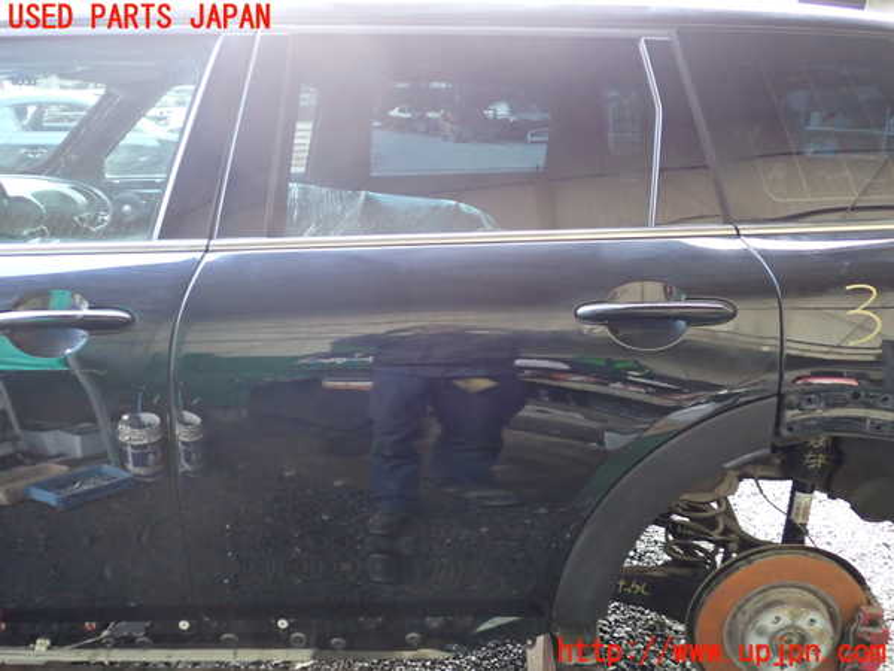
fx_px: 775
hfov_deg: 60.0
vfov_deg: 46.8
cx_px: 447
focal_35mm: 30
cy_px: 336
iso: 640
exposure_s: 1/30
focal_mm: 5.4
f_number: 2.3
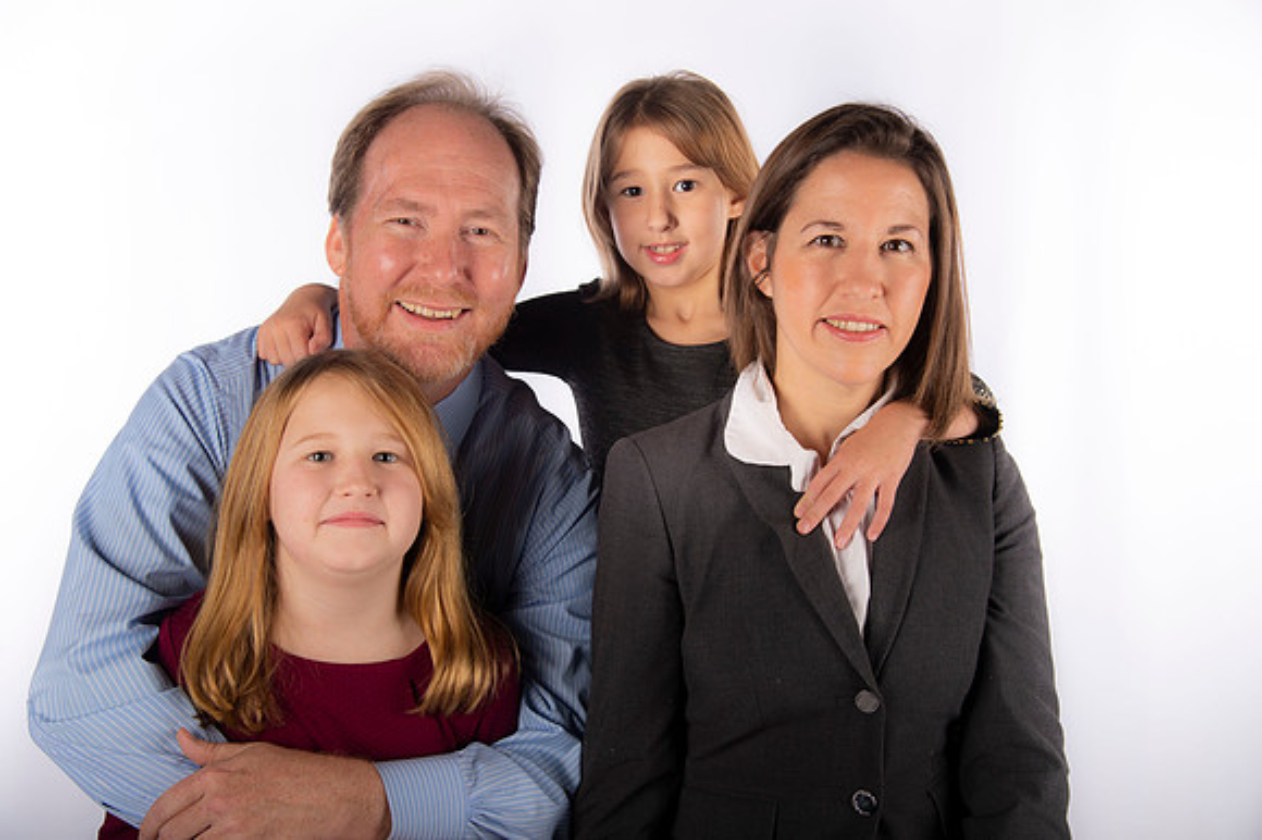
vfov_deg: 28.0
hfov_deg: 41.1
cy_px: 420
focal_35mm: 48
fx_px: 1682
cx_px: 631
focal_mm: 48
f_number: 6.3
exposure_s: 1/200
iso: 100
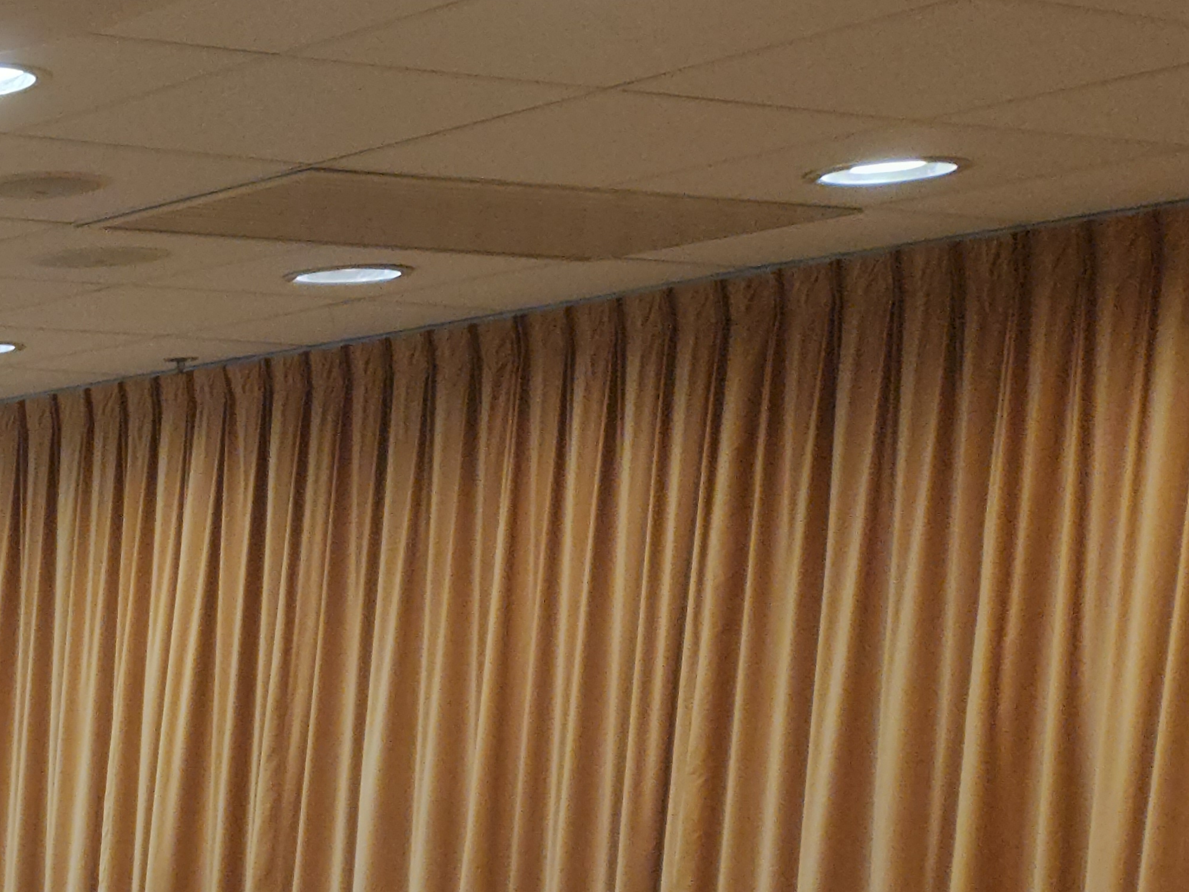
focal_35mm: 93
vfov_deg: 15.1
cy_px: 1181
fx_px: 3195
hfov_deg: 16.8
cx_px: -1050
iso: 64
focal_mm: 5.4
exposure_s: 1/50
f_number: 1.8
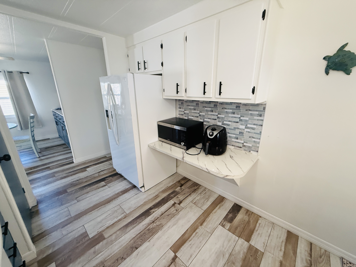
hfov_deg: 102.1
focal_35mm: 14
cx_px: 178
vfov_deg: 85.7
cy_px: 134
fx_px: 144
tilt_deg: -15.4
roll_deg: +0.8
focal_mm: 2.22
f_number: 2.2
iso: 250
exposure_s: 1/120
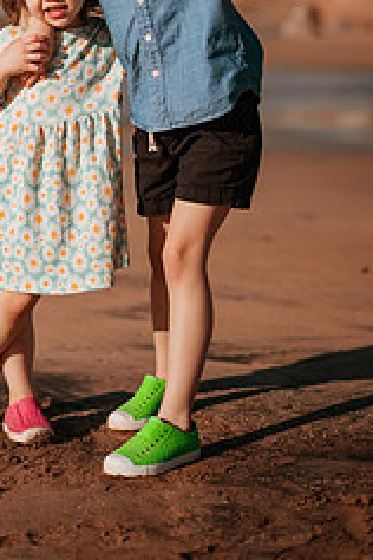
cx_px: 54
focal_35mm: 110
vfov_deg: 18.3
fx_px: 1709
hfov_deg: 12.4
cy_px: 71
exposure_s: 1/8000
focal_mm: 58
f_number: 2
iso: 50
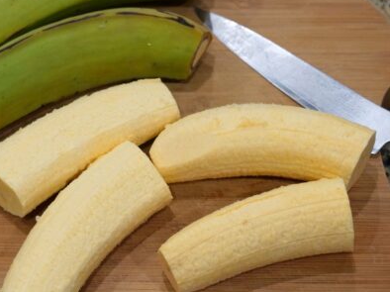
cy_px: 151
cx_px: 153
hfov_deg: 21.5
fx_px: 1025
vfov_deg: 16.2
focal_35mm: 91
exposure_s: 1/60
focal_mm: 28
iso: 800
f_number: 3.6
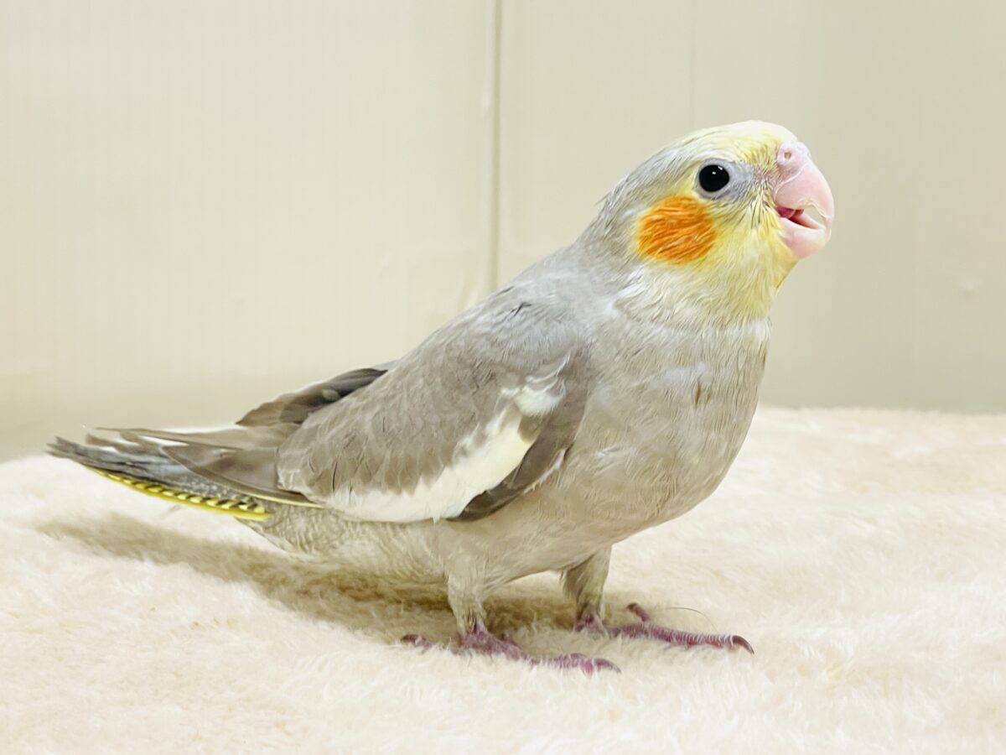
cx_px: 503
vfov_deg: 28.0
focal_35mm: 52
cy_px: 378
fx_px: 1511
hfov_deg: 36.8
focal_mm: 6
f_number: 2
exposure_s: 1/99
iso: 100
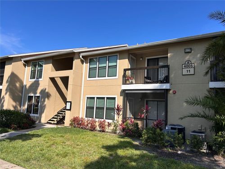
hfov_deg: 67.3
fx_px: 169
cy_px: 84
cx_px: 112
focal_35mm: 26
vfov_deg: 53.1
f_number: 1.5
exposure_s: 1/3831
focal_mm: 5.7
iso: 50
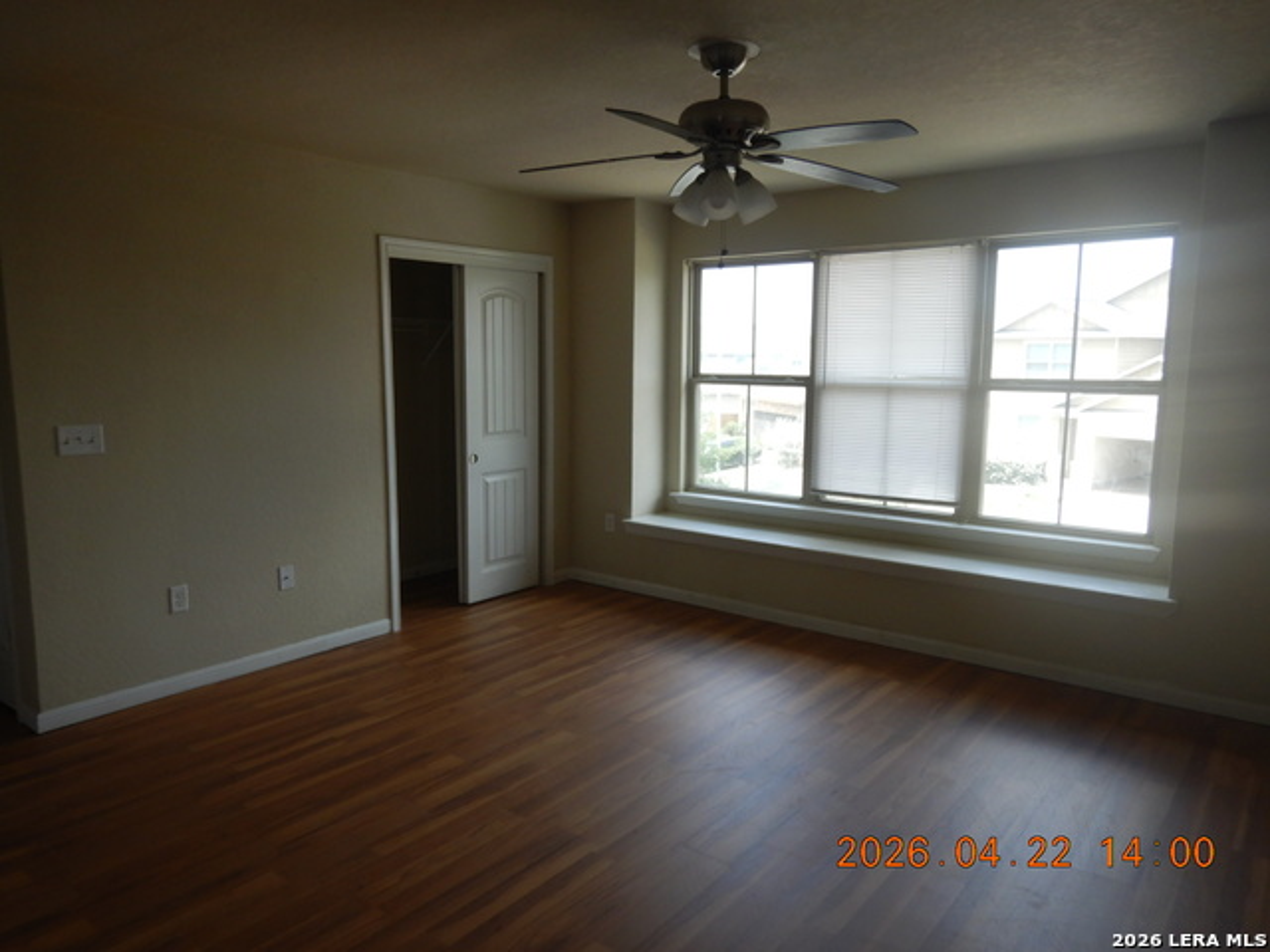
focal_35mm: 24
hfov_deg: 71.6
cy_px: 476
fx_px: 881
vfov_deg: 56.8
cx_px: 635
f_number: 2.8
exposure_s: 1/200
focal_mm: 4.3
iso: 125
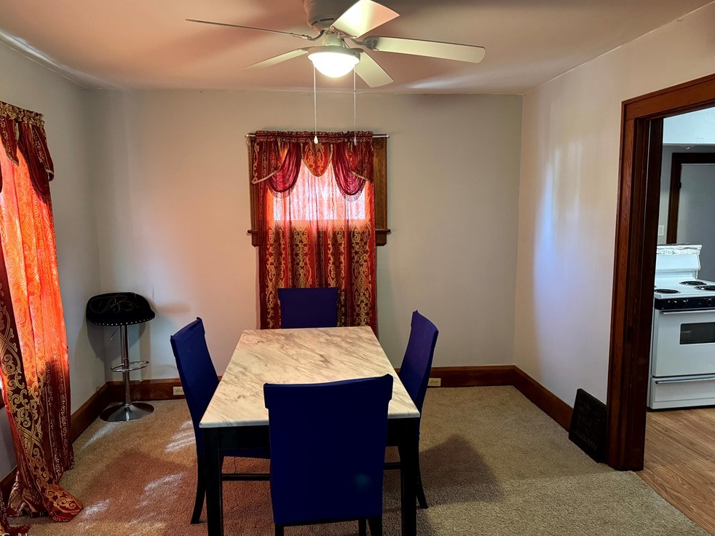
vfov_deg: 54.9
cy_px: 272
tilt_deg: -7.0
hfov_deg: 69.4
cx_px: 348
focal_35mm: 25
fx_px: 516
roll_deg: +0.5
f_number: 1.78
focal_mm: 6.76
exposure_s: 1/60
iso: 640
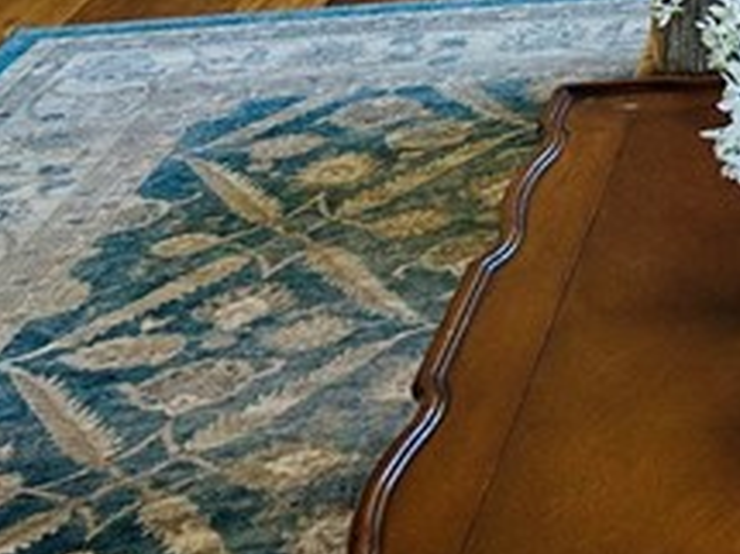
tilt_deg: -6.1
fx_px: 2649
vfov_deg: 10.8
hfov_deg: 13.2
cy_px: -588
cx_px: 1573
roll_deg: +1.0
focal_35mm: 124
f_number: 1.5
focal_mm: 5.7
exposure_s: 1/229
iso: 40
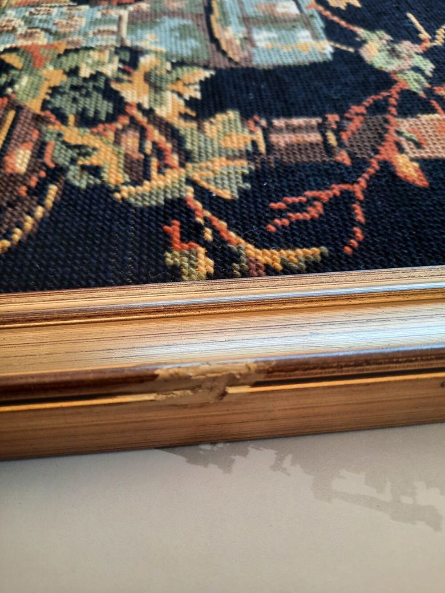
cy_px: 296
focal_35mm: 25
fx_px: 428
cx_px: 222
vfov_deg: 69.4
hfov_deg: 54.9
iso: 160
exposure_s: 1/50
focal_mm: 4.6
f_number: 2
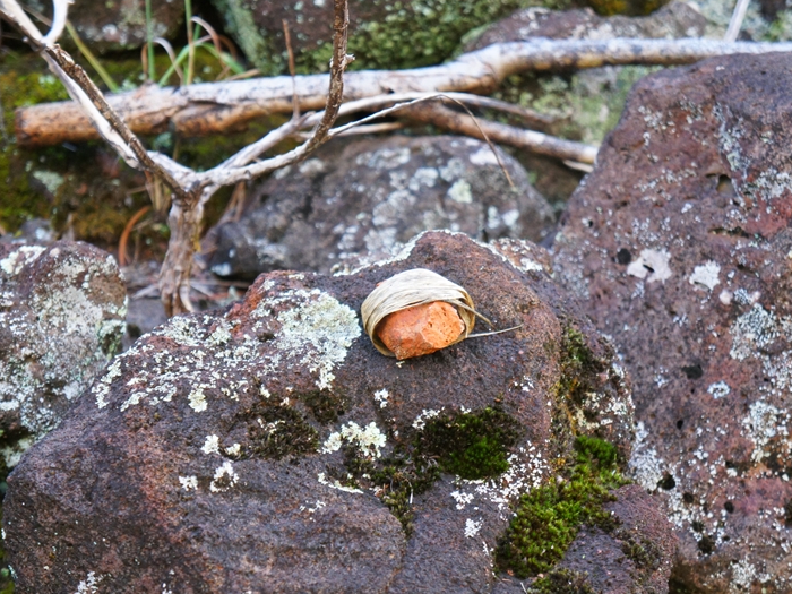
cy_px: 297
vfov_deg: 16.3
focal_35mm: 91
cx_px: 408
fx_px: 2072
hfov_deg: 21.6
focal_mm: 55
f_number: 5.6
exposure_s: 1/125
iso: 1600
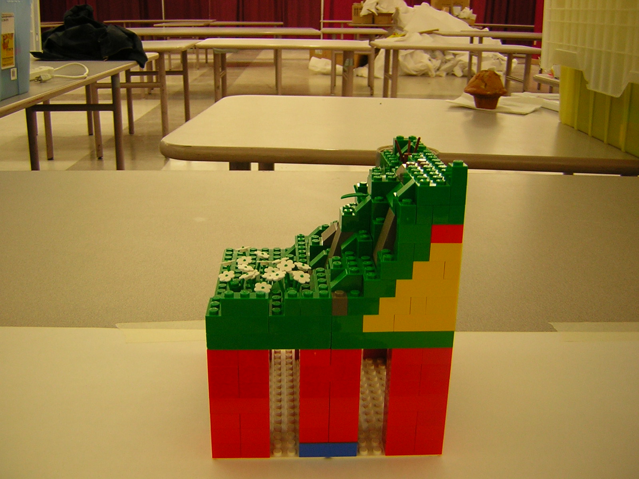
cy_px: 240
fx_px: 665
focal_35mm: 36
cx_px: 320
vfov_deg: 39.7
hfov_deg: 51.4
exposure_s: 1/7.9
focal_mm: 4.7
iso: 50
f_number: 2.6
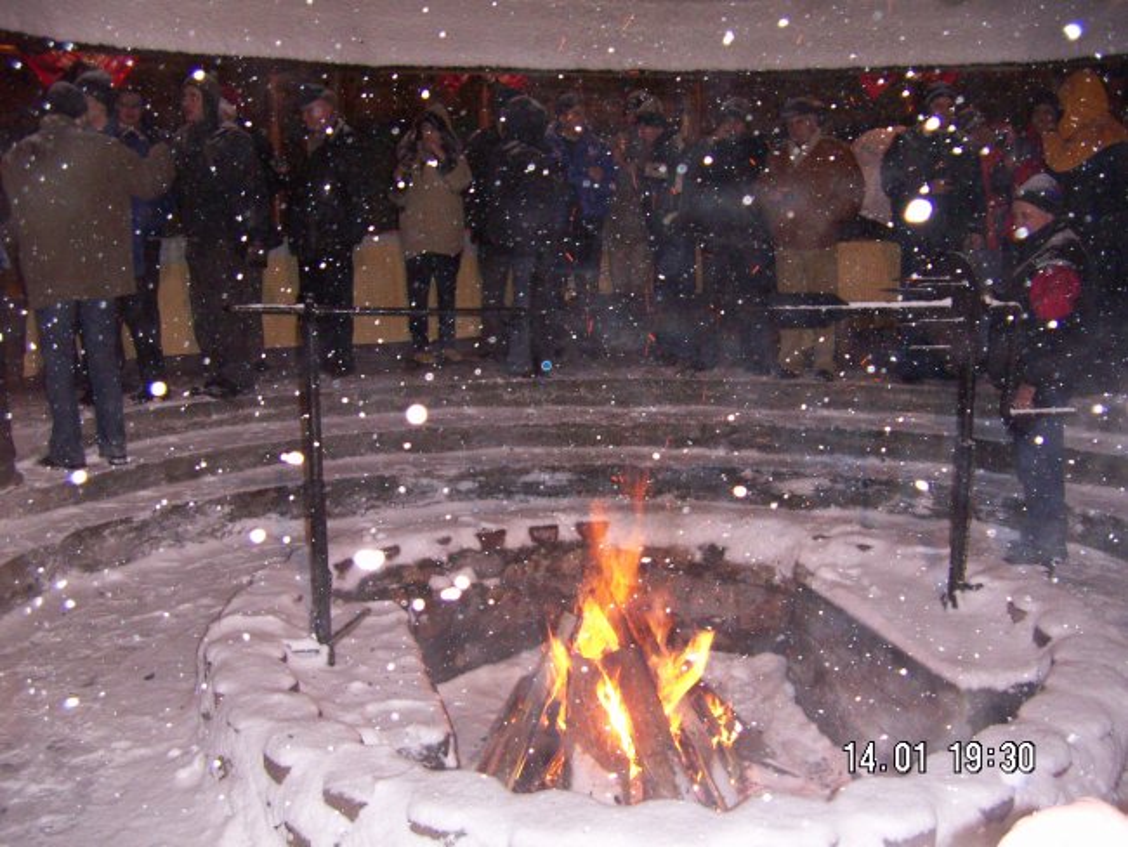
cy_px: 424
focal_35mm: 36
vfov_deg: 39.7
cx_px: 564
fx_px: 1174
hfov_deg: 51.3
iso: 200
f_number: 2.8
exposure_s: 1/50
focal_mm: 4.7
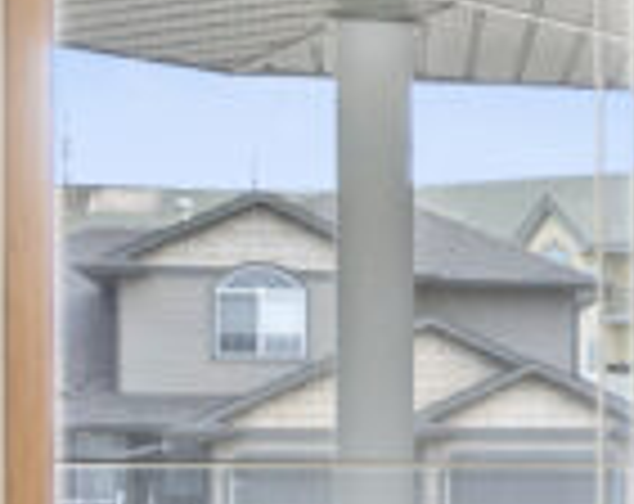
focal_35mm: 128
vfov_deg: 11.7
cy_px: 612
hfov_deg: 12.1
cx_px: 1529
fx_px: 2395
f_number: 4
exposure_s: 1/50
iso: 1600
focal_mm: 9
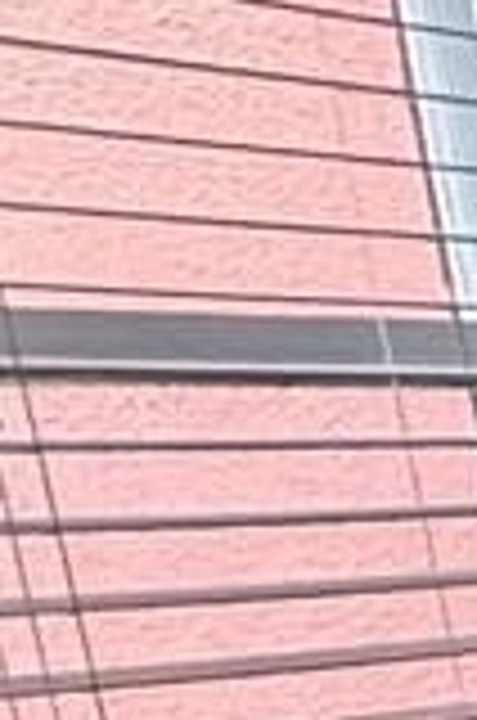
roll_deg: +1.5
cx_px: 2732
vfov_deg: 13.3
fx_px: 2914
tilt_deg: -13.0
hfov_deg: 5.4
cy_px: 1066
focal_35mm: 146
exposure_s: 1/120
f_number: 2.2
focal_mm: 2.22
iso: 125
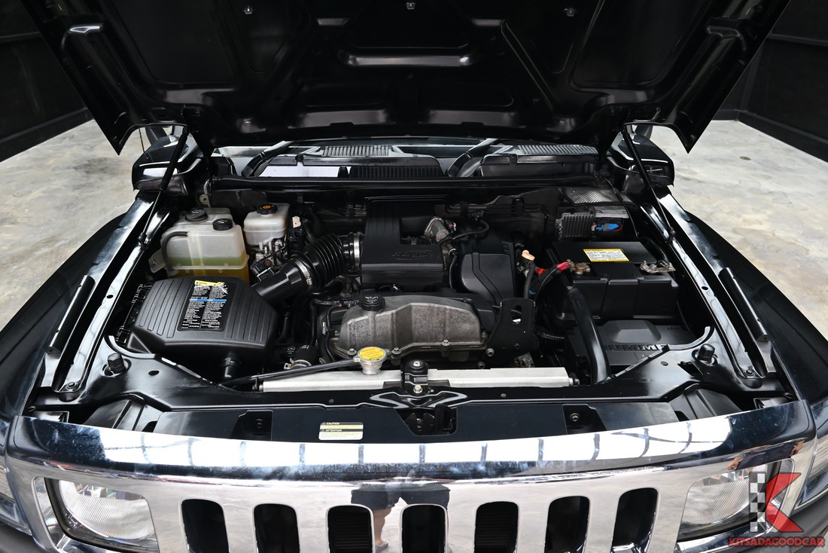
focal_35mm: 24
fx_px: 552
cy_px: 276
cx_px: 414
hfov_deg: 73.7
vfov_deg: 53.2
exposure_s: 1/125
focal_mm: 24
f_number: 6.7
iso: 1600
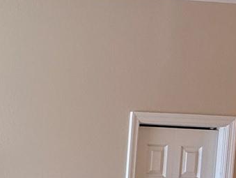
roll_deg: -0.4
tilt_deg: -1.1
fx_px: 450
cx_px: -152
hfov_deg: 22.1
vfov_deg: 20.8
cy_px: 212
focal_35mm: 66
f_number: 2.2
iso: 160
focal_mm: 2.22
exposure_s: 1/120
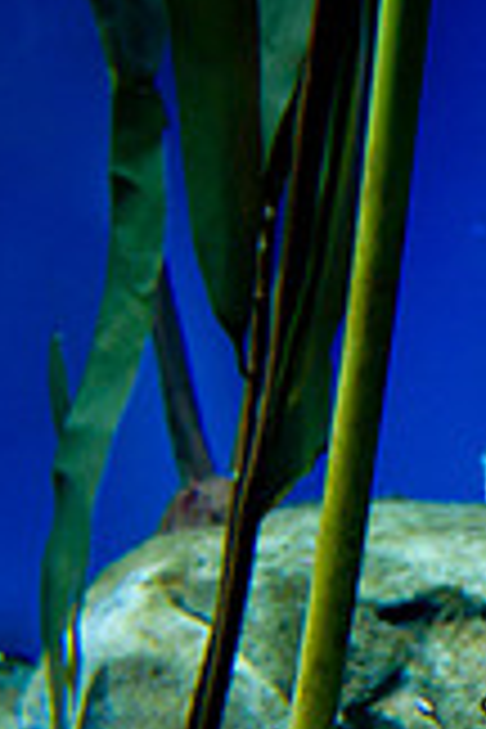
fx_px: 1741
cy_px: 860
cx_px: 439
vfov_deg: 22.0
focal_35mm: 86
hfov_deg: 15.7
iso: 2000
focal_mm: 31
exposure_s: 1/60
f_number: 4.5
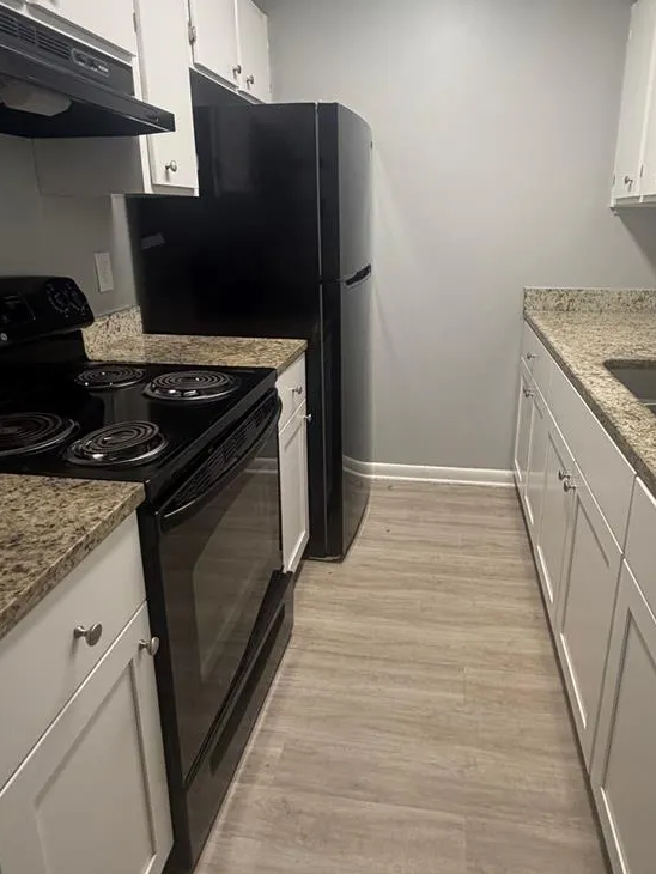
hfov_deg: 58.8
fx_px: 581
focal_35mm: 23
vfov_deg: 73.7
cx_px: 364
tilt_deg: -16.4
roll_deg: -0.8
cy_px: 390
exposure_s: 1/120
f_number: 2.2
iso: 250
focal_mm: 2.22
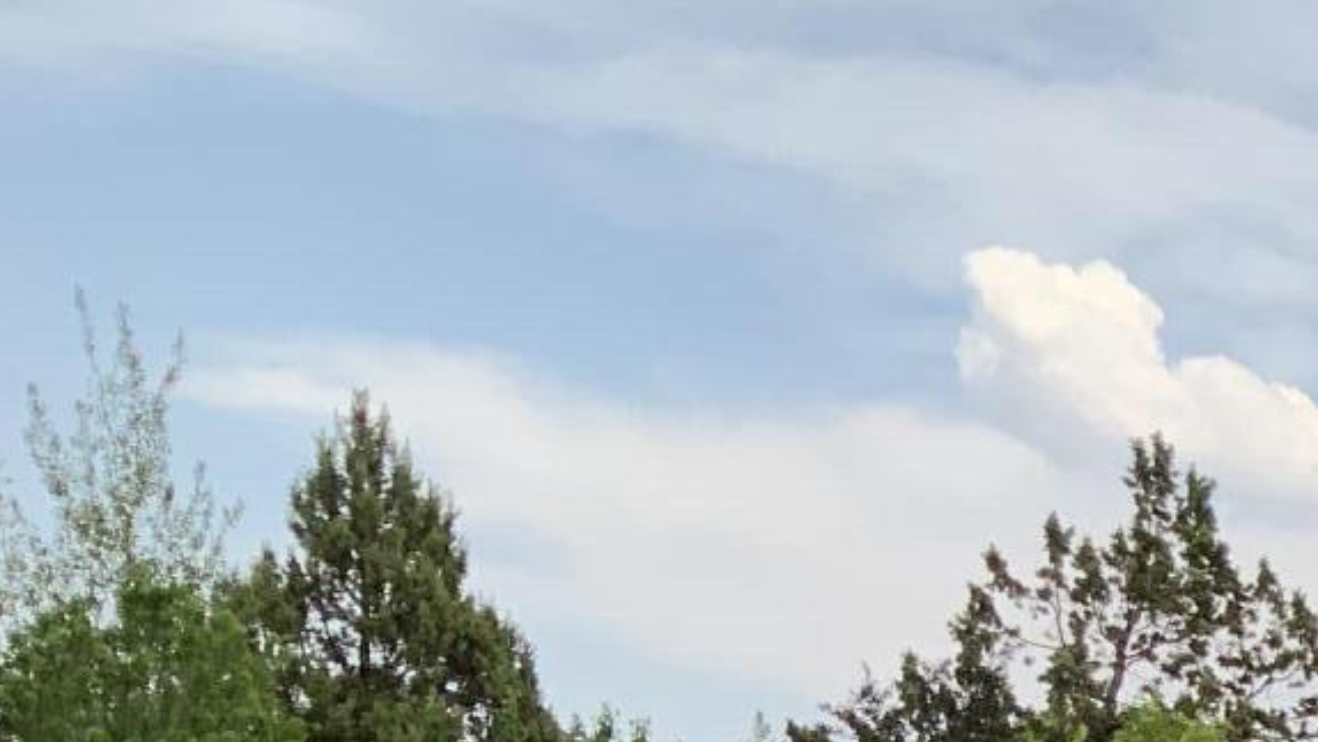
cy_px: 1424
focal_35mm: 110
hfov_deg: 16.7
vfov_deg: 10.3
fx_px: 3845
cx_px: 2266
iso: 16
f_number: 1.8
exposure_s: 1/962
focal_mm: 3
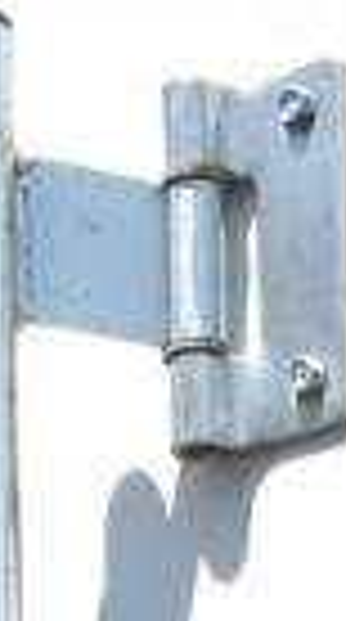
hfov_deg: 6.4
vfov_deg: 9.1
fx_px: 3085
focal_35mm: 188
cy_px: 1899
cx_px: 202
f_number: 14
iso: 1600
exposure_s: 1/800
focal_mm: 18
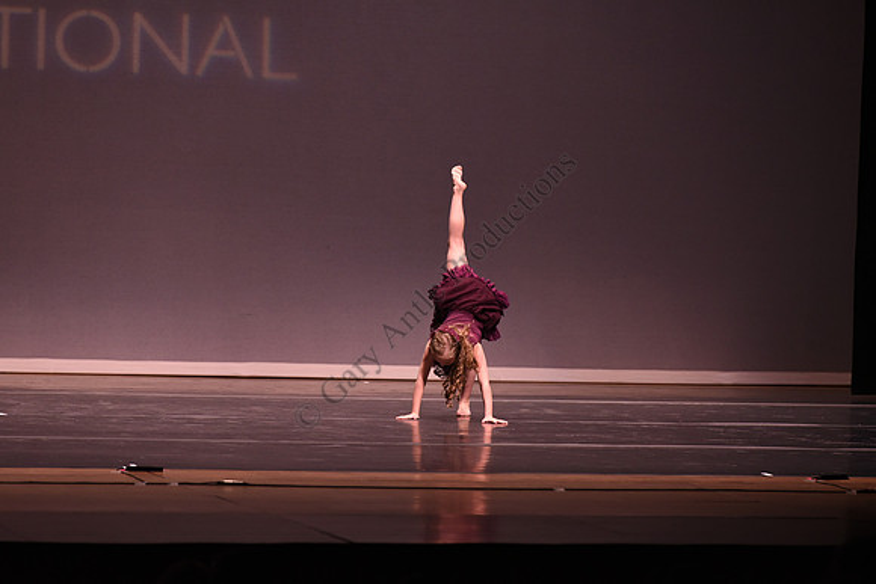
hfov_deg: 10.3
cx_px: 438
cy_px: 292
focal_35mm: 200
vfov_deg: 6.9
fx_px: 4868
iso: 2000
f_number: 4
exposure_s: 1/250
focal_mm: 200
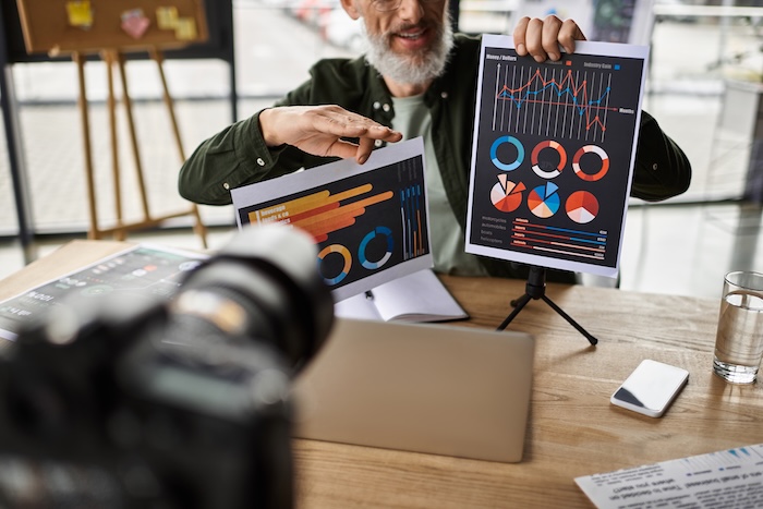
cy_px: 254
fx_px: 742
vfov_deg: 37.9
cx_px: 382
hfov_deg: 54.4
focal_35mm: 35
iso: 125
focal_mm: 35
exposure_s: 1/200
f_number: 2
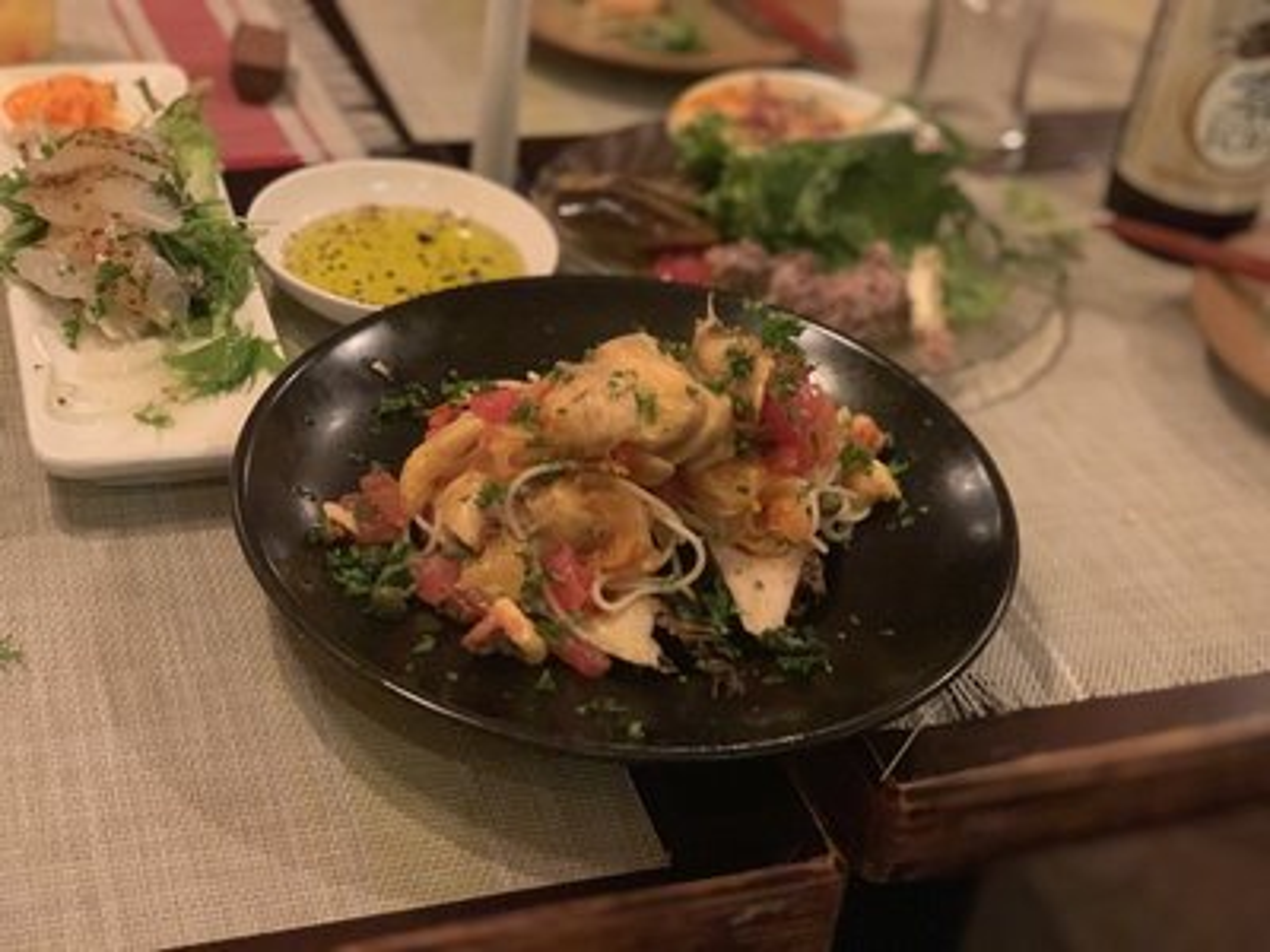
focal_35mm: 52
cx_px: 635
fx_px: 1908
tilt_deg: -35.6
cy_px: 476
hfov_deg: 36.8
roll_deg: -8.8
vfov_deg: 28.0
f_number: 2.4
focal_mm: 6
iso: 640
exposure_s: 1/25
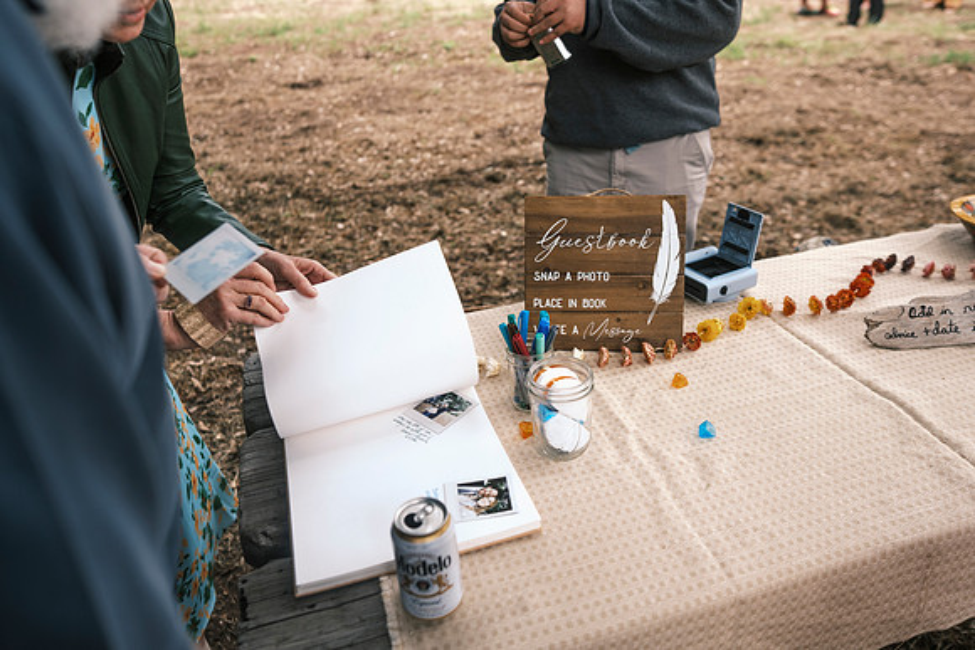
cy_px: 325
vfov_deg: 48.0
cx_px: 488
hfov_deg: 67.4
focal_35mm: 27
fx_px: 731
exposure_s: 1/250
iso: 500
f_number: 2
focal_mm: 18
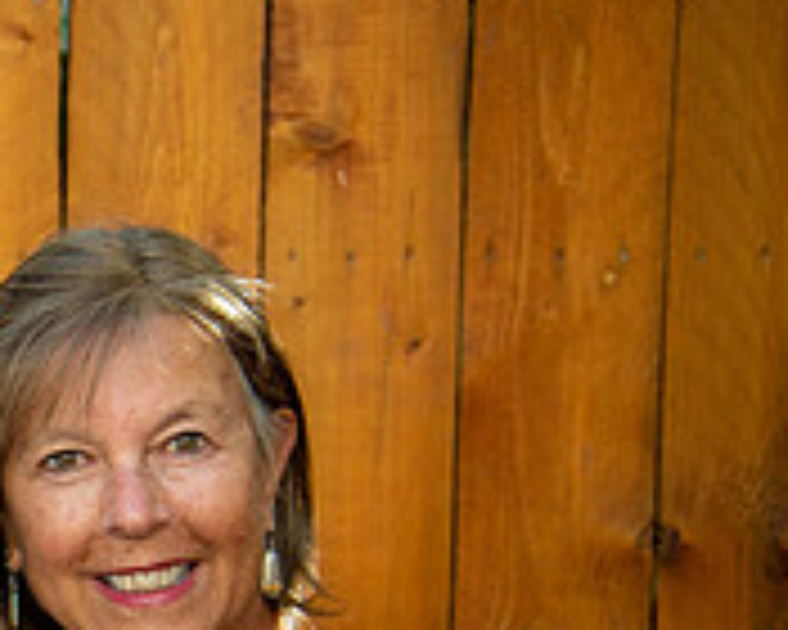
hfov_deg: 12.6
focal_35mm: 143
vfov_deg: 10.7
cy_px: 664
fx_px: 3335
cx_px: -509
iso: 125
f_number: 4
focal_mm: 46
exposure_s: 1/320
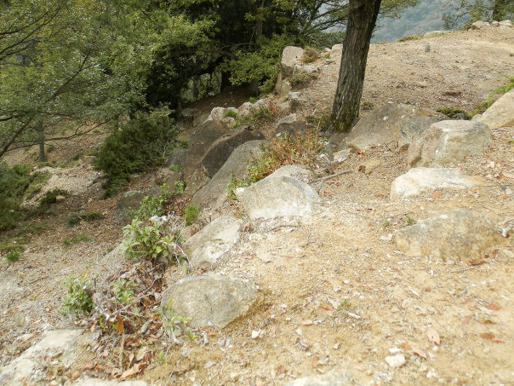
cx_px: 209
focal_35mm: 45
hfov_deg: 41.9
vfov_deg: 32.0
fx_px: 668
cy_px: 139
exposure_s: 1/125
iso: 80
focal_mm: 6.1
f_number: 3.3
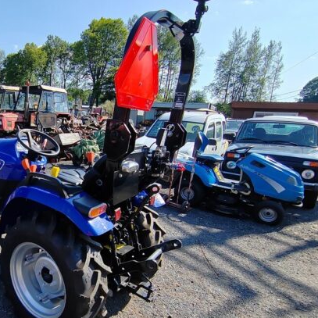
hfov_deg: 50.3
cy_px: 186
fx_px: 312
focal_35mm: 30
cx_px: 57
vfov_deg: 53.8
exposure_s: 1/1000
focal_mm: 2.16
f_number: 2.2
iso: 100
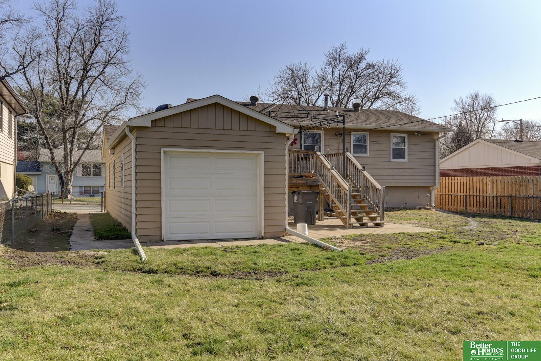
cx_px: 270
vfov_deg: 45.0
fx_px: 436
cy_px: 180
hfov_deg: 63.6
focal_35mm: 29
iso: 400
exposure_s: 1/1250
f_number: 8
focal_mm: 29
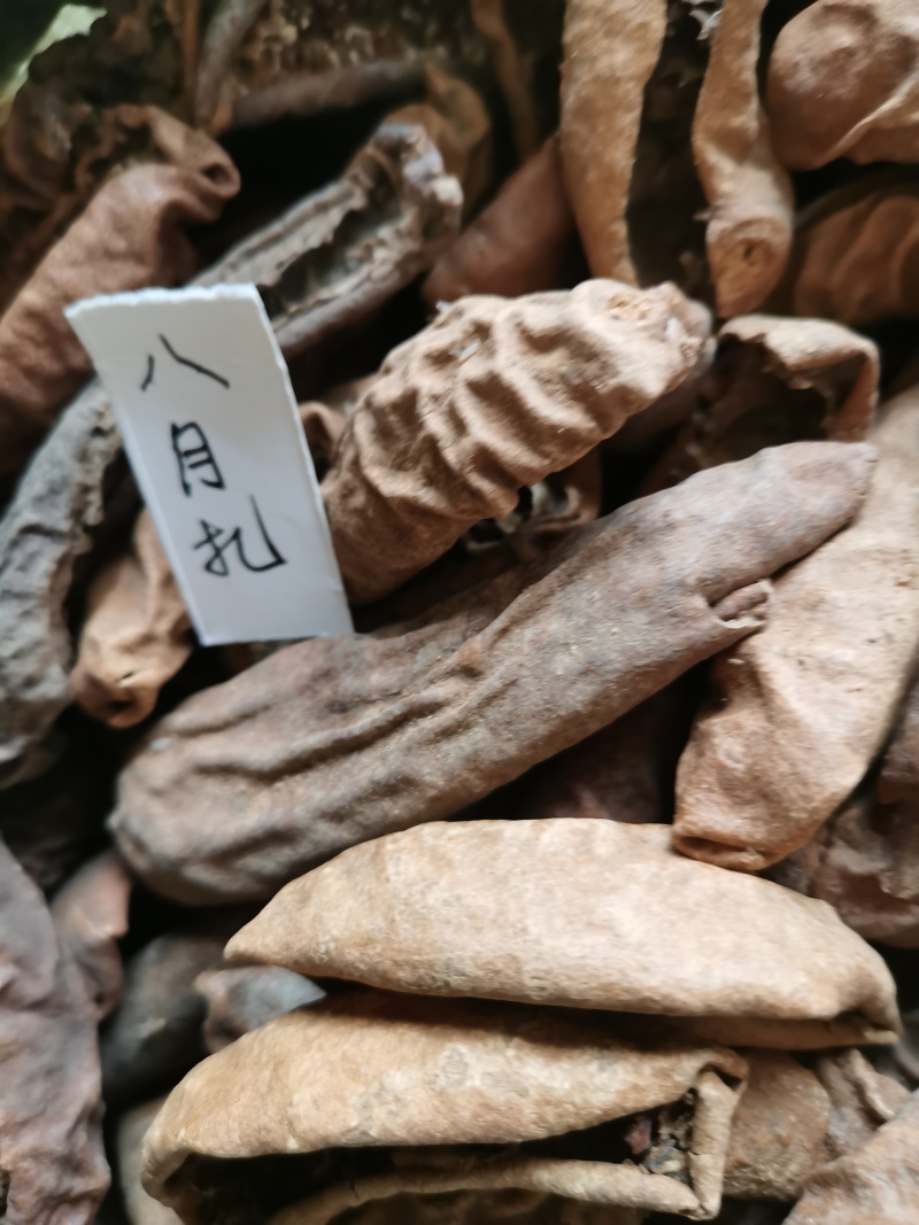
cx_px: 460
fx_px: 956
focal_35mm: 27
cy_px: 612
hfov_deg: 51.3
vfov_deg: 65.3
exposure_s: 1/50
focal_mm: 5.58
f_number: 1.8
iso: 400
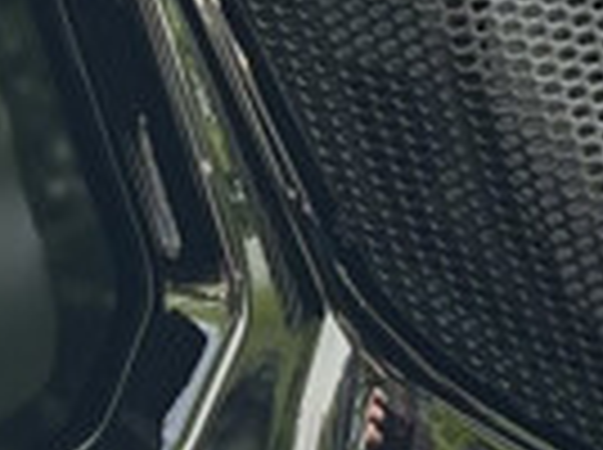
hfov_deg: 9.5
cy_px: 382
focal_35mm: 207
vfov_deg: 7.1
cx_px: 110
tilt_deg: -16.4
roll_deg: -5.8
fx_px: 3599
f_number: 1.6
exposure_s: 1/297
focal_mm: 5.1
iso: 50
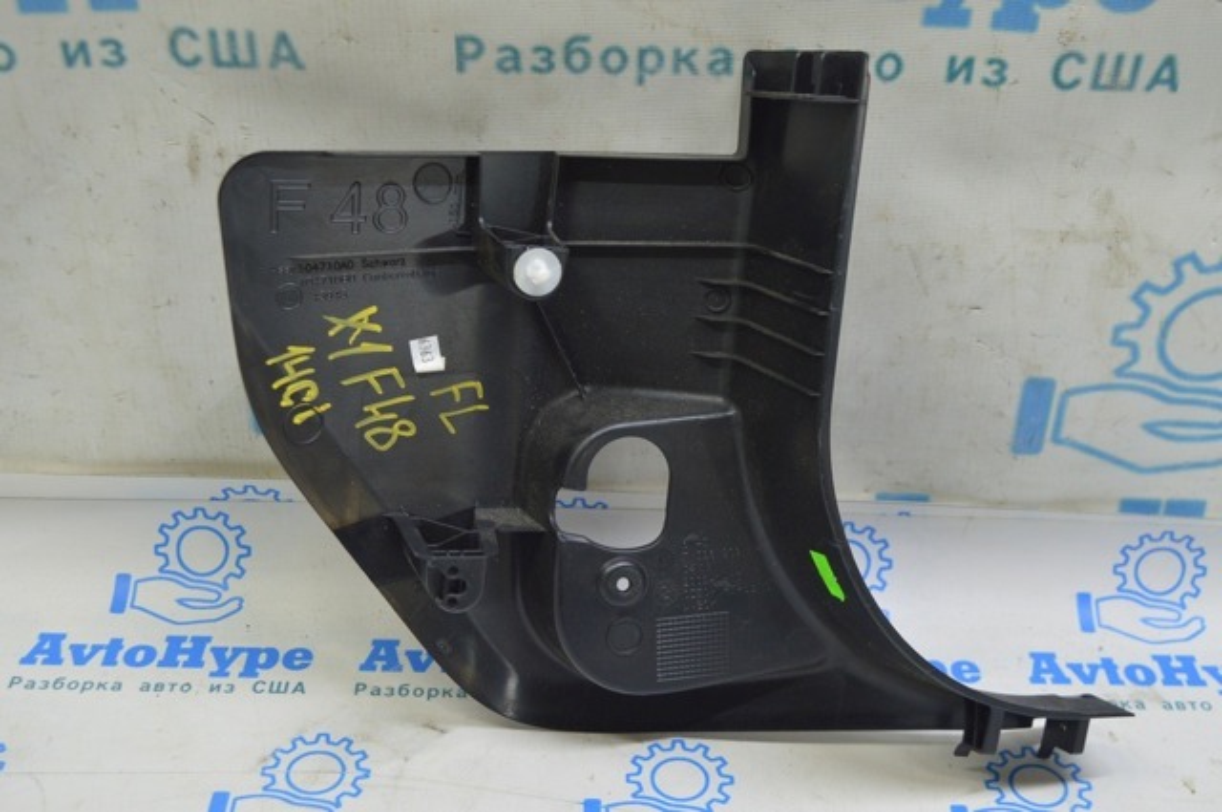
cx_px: 611
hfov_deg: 42.4
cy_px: 406
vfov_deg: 28.9
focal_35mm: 46
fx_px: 1576
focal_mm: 31
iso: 400
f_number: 5.6
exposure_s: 1/20
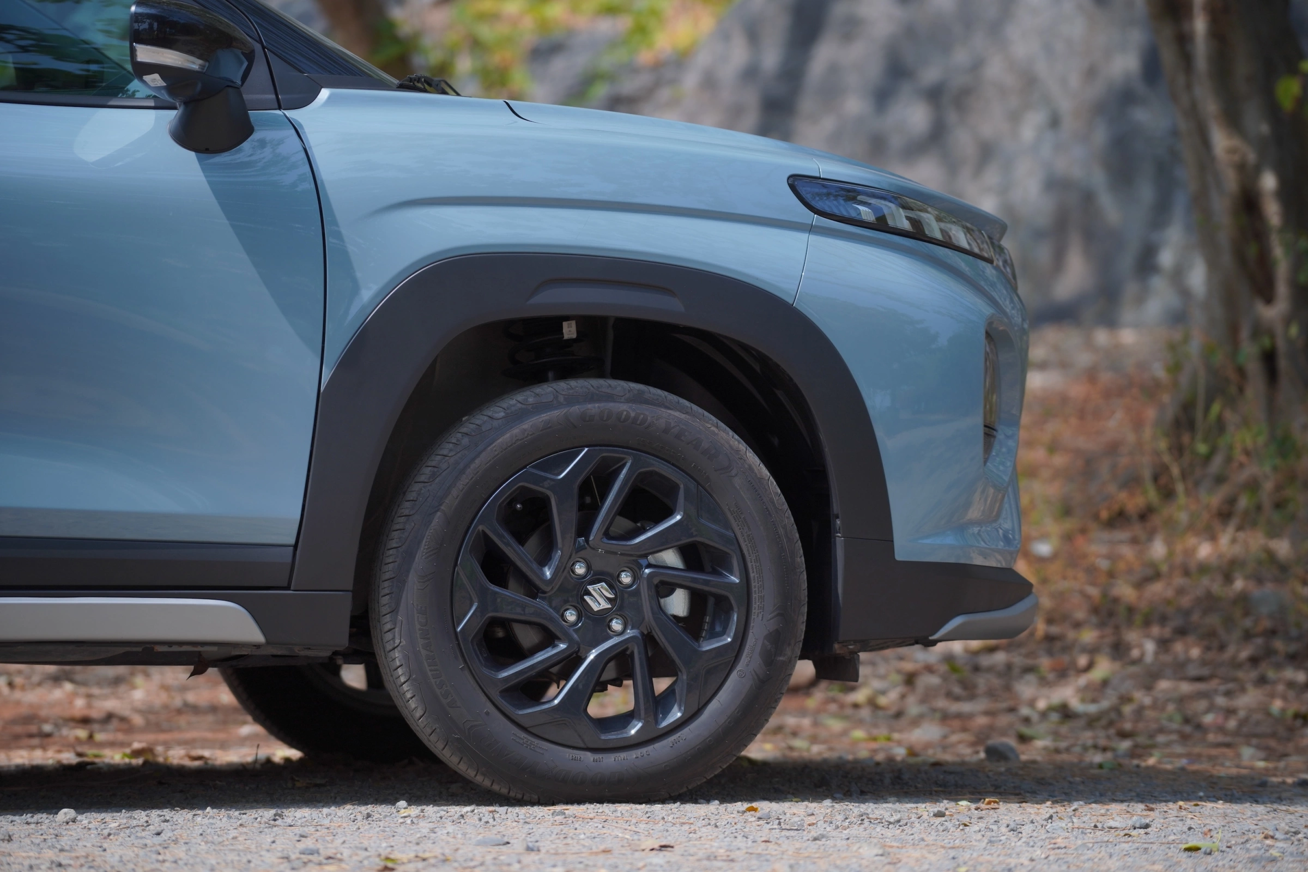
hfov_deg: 12.2
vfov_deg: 8.1
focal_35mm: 169
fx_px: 6140
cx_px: 654
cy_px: 436
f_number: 4
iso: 125
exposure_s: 1/800
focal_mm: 169
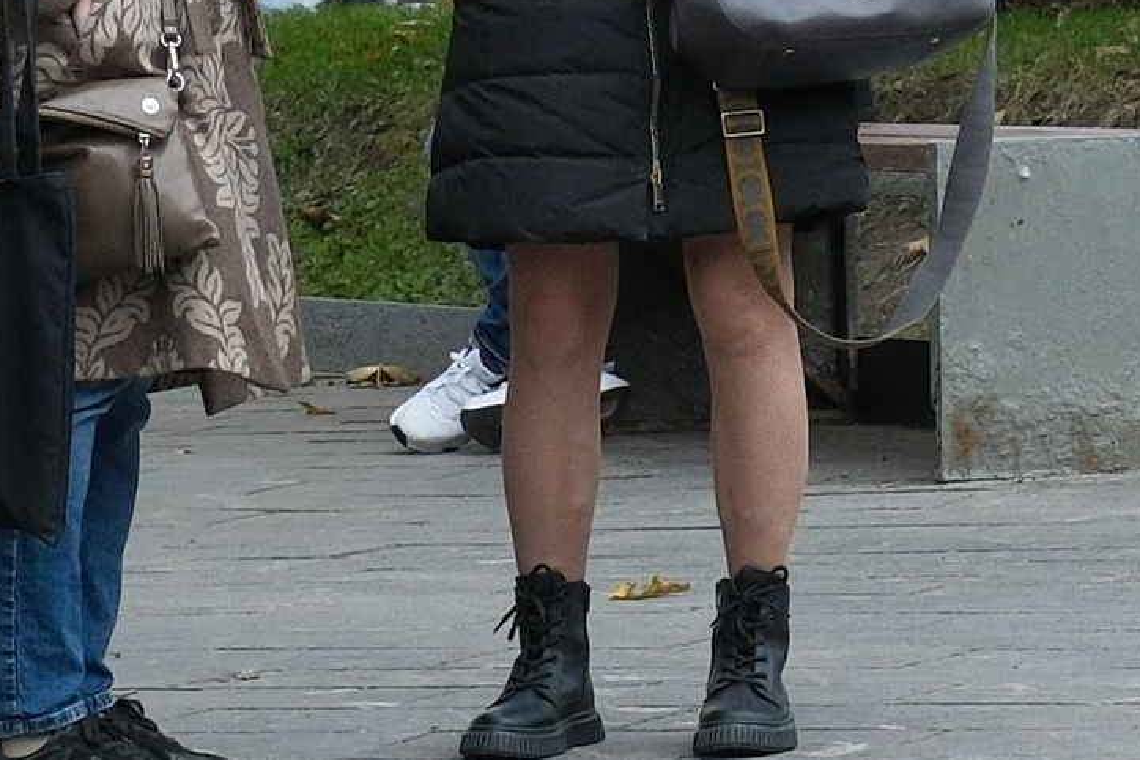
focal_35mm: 145
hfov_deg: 13.5
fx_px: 4592
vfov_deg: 9.4
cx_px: -465
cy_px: 87
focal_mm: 27
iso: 640
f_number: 5.6
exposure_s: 1/420
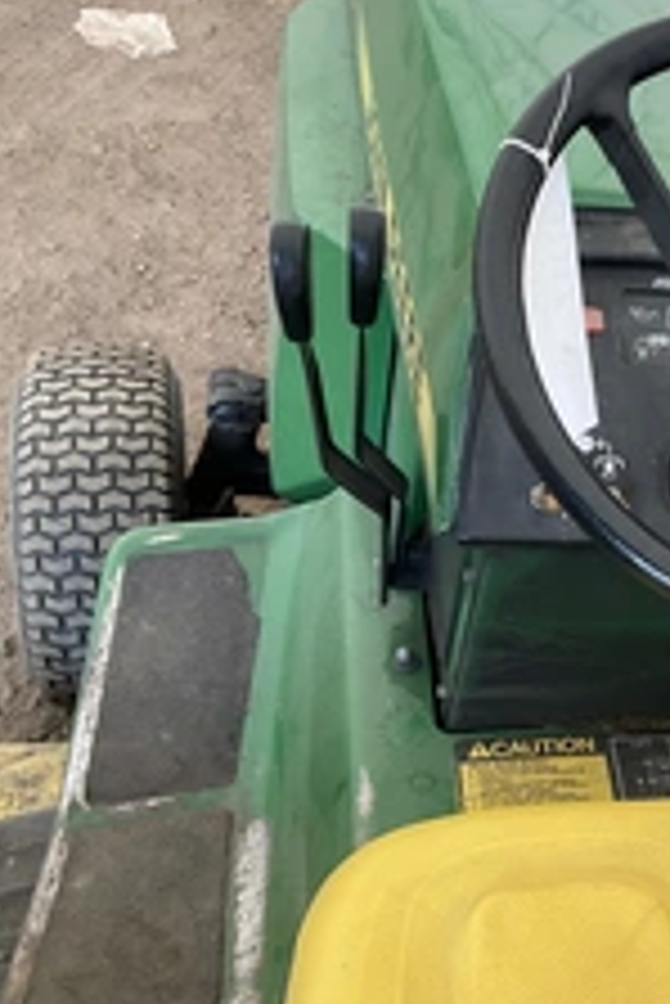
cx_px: 755
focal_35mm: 54
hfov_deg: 23.4
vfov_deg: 36.8
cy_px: 504
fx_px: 1505
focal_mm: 3
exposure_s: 1/122
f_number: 1.8
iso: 64
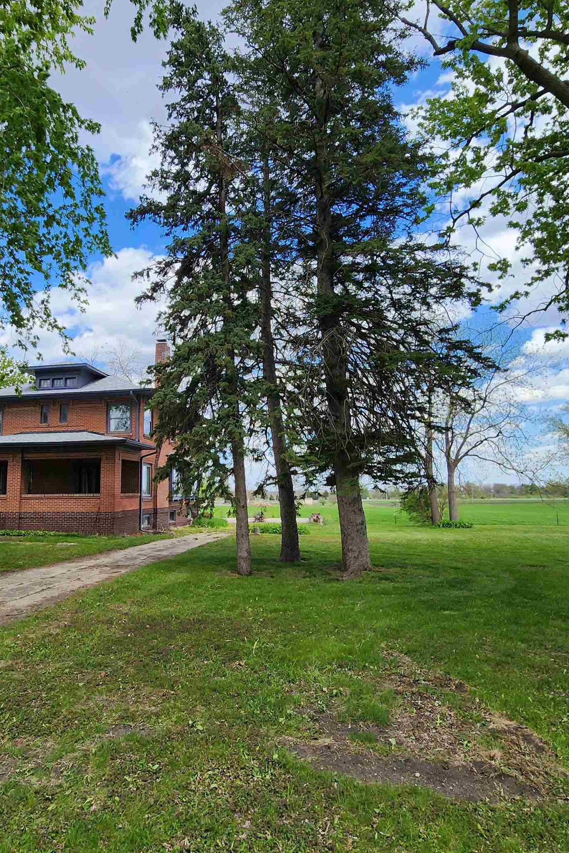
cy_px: 413
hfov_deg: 61.4
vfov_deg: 83.9
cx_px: 228
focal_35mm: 20
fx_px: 474
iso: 50
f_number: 2.2
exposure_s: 1/1205
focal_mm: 2.2
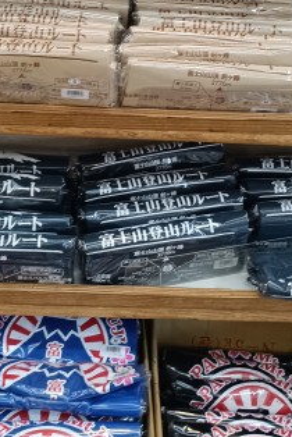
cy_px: -13
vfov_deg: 30.3
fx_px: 740
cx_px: 83
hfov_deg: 22.2
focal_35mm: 61
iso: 569
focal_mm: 6.14
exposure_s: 1/100
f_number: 1.65
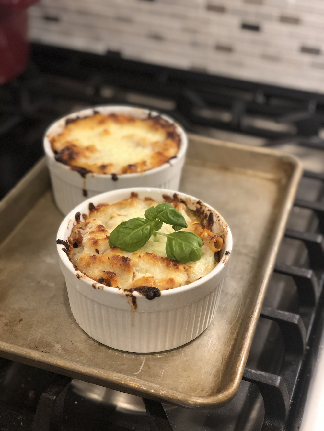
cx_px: 162
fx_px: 649
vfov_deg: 36.8
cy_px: 216
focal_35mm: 52
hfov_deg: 28.0
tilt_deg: -34.7
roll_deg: -1.8
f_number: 2.4
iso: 125
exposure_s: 1/30
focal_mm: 6
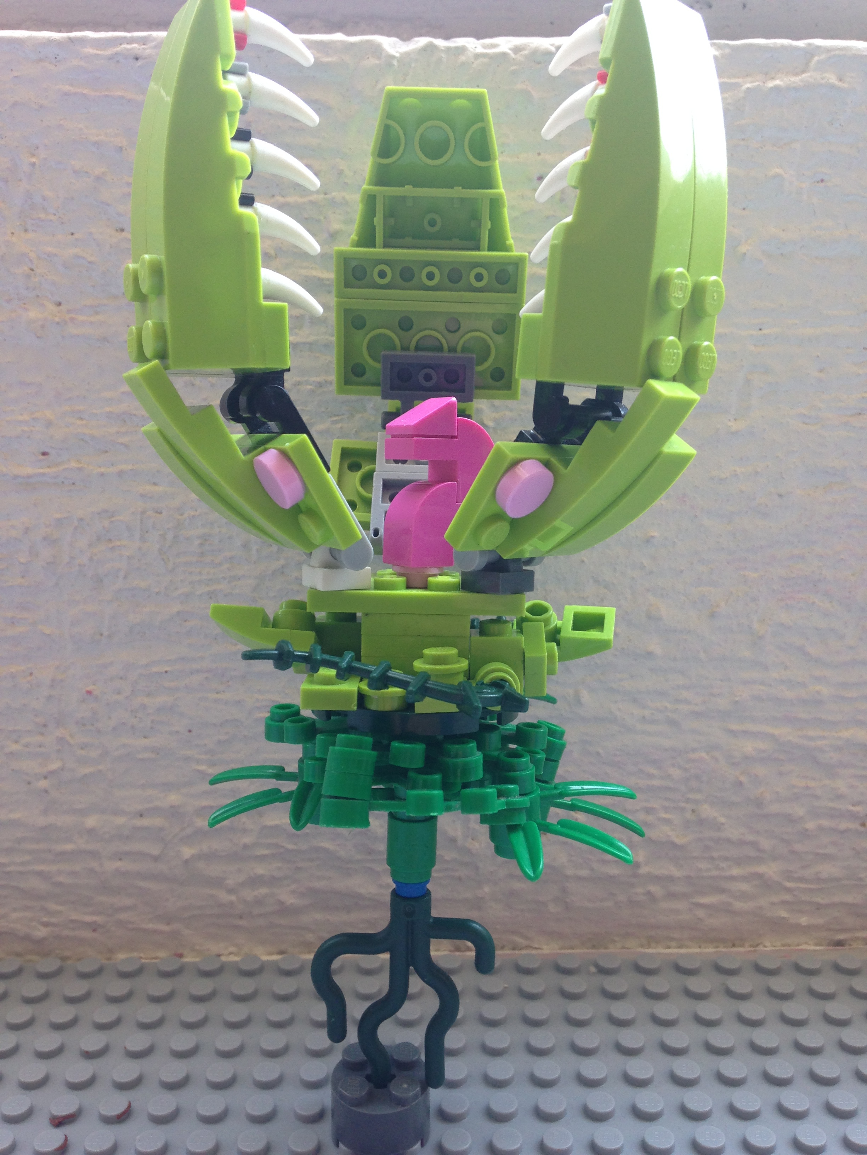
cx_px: 434
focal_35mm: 33
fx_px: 1102
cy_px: 578
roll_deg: +0.2
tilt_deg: -13.6
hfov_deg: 42.9
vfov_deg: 55.4
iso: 50
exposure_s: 1/60
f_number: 2.4
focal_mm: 4.12
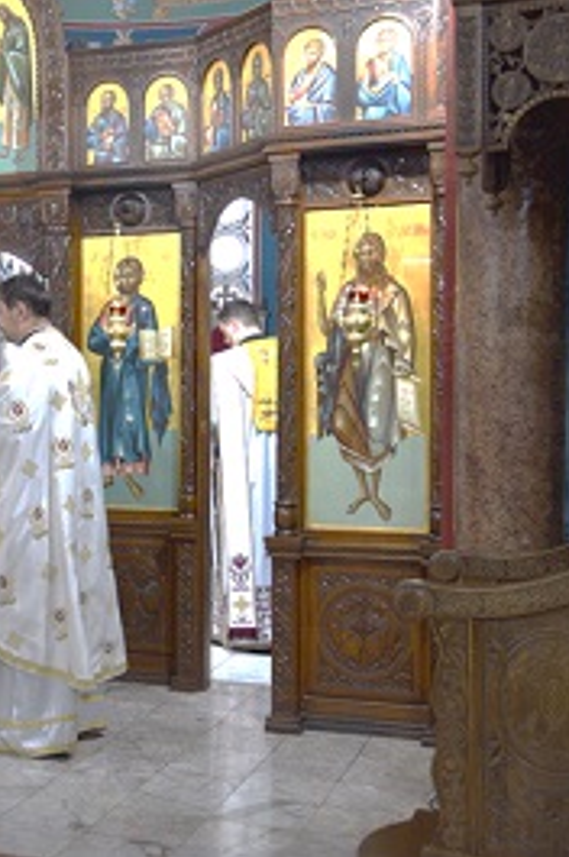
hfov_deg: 21.7
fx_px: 1402
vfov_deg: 34.0
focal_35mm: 59
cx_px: -61
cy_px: 428
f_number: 4
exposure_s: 1/60
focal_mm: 26
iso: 560
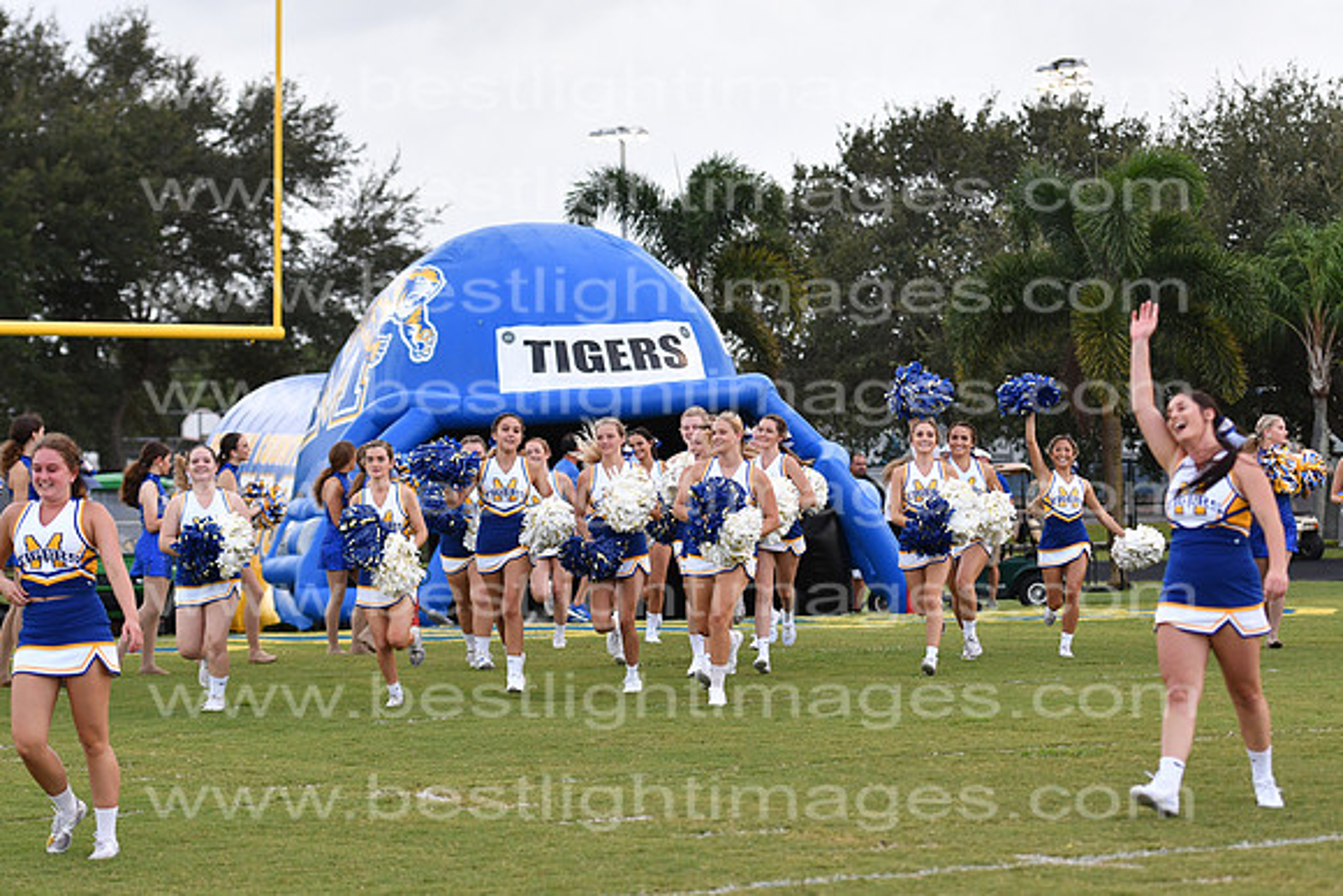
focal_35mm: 128
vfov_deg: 10.8
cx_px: 672
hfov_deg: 16.1
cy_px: 448
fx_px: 4757
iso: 800
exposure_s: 1/1000
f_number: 3.2
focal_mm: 85
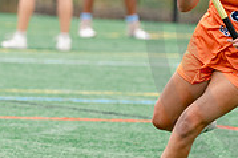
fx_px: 8600
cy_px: 96
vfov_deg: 1.1
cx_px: 210
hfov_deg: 1.6
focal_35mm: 1302
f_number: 3.2
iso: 250
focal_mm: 200
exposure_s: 1/640
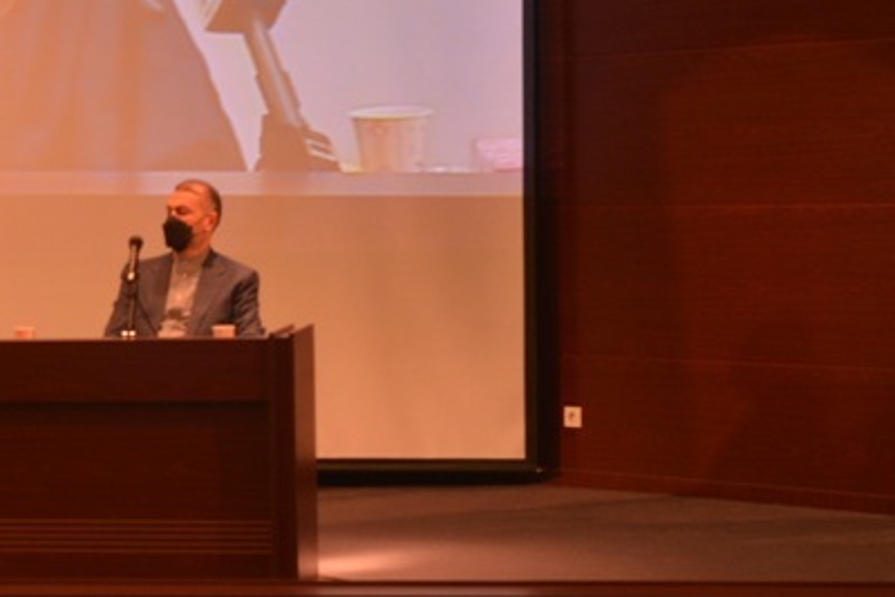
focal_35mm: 135
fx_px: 3357
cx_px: -179
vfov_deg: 10.2
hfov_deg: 14.7
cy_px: 349
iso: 640
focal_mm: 45
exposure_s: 1/50
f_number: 4
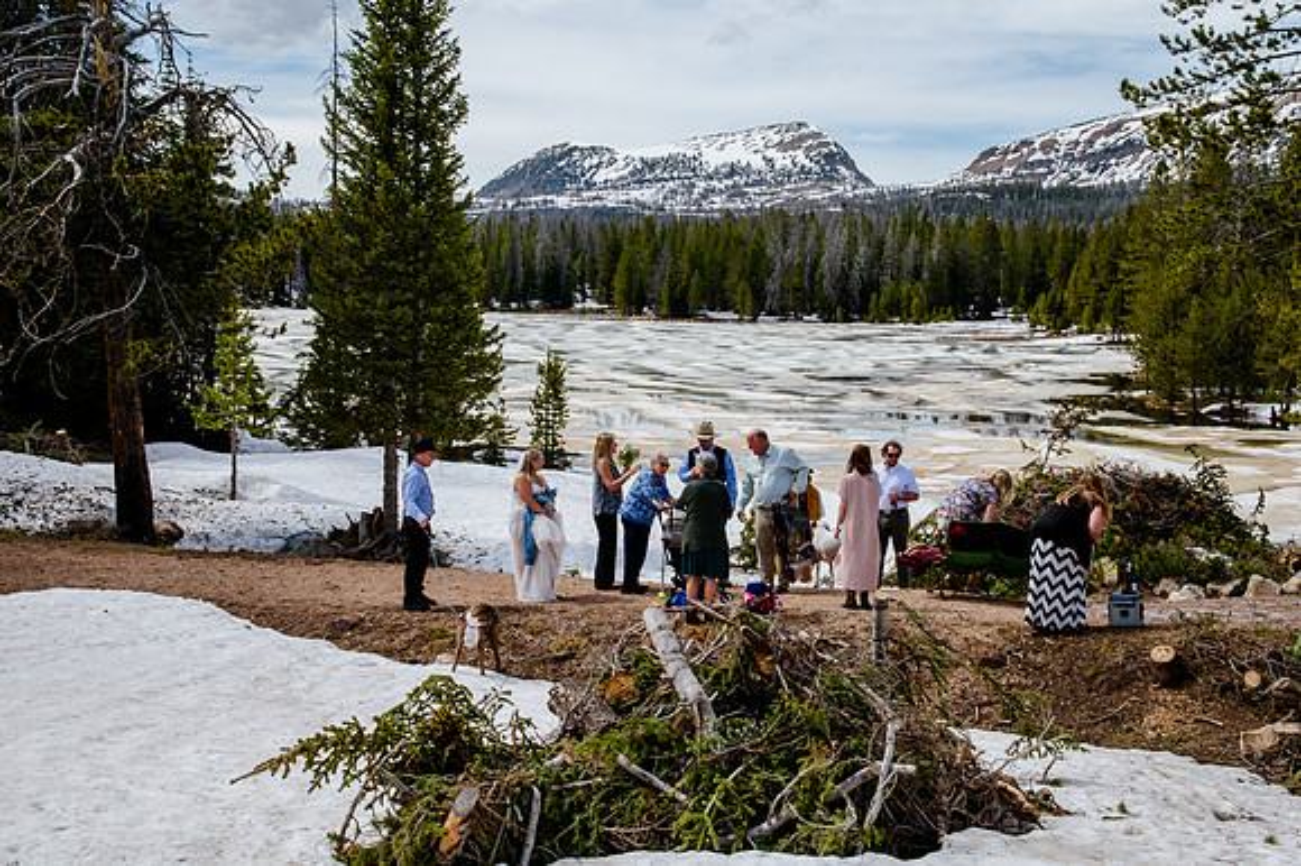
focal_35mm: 49
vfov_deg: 27.7
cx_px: 649
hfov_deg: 40.6
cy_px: 433
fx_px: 1759
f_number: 14
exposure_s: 1/320
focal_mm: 46
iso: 250
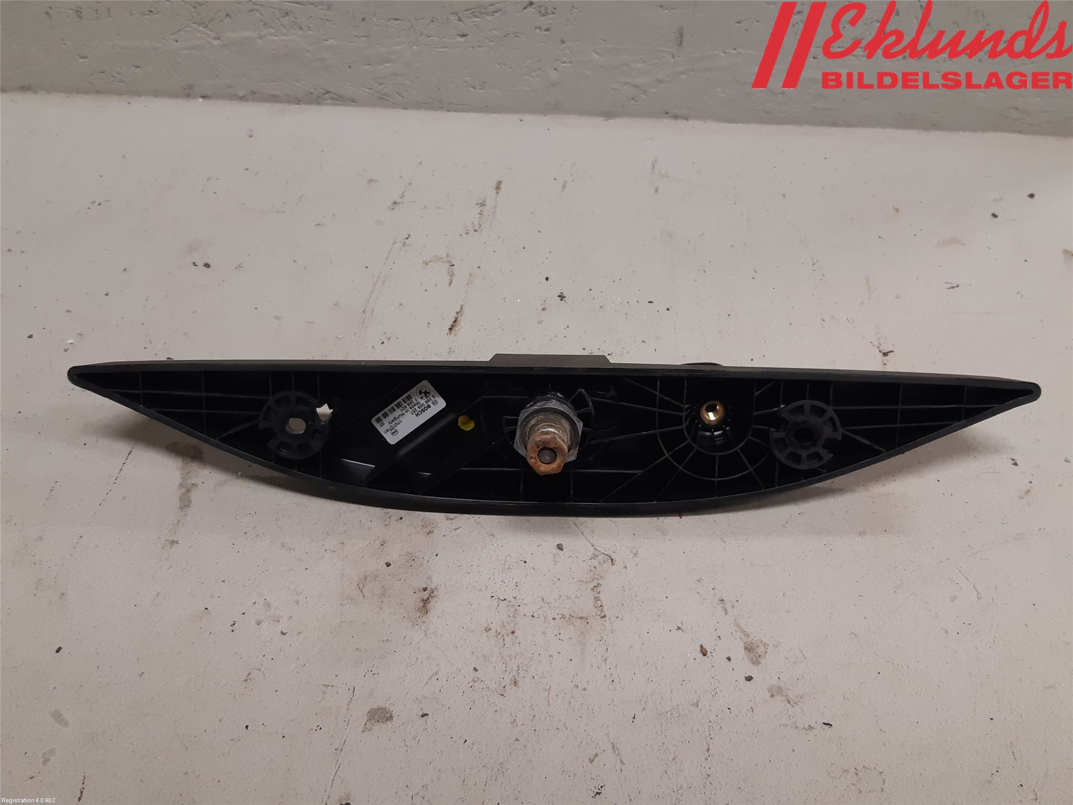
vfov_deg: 53.1
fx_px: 806
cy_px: 402
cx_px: 536
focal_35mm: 26
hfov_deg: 67.3
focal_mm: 3.93
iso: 125
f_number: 1.7
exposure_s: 1/50
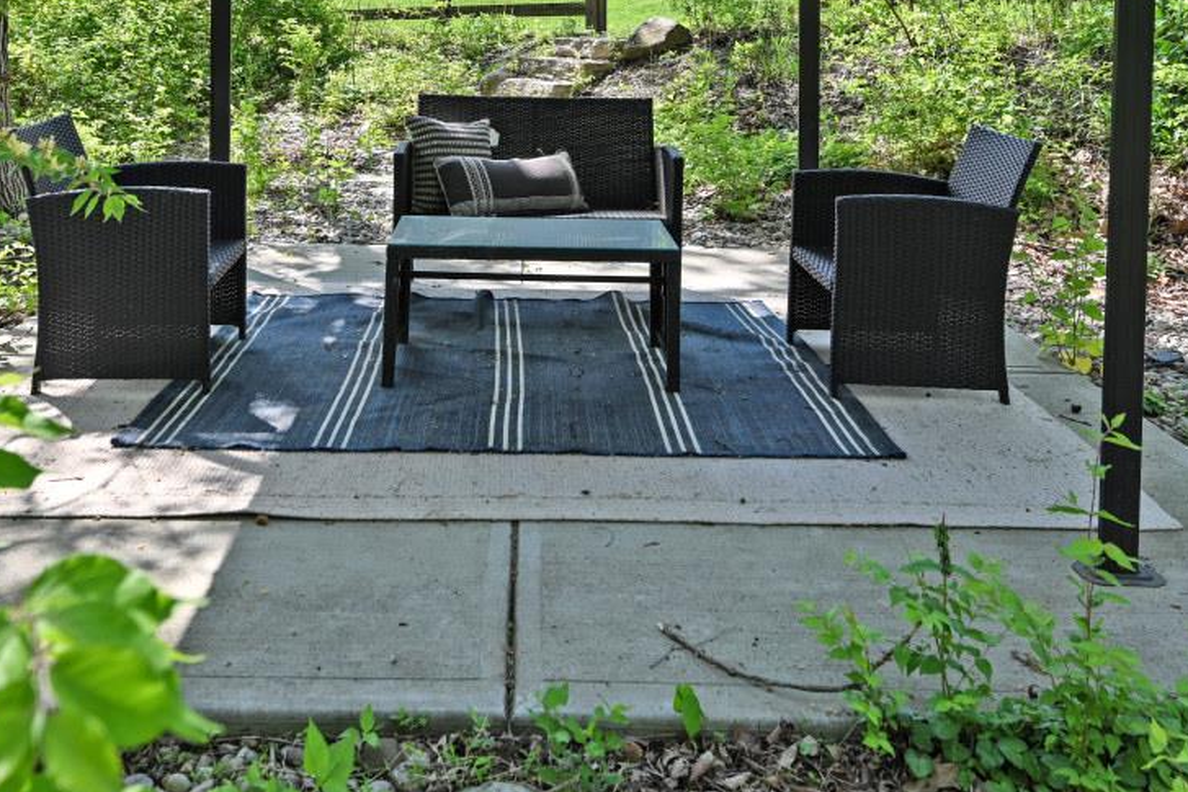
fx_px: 1123
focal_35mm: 34
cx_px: 500
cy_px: -8
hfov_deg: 55.5
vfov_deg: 35.1
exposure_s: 1/250
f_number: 5.6
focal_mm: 16.5
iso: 140
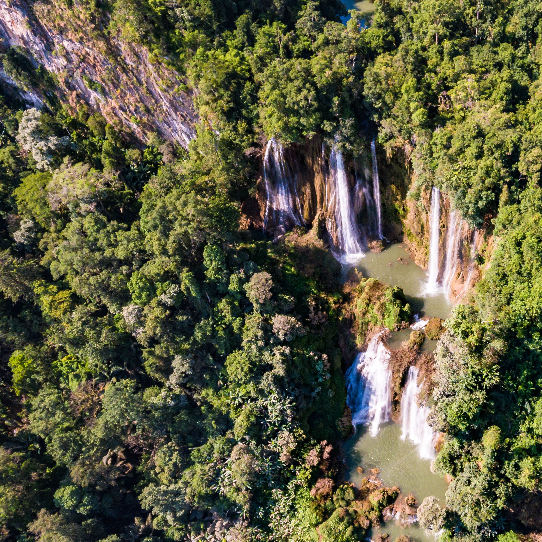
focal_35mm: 30
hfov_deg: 50.8
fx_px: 531
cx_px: 433
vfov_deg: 54.0
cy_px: 282
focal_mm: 3.61
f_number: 2.8
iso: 100
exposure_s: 1/60
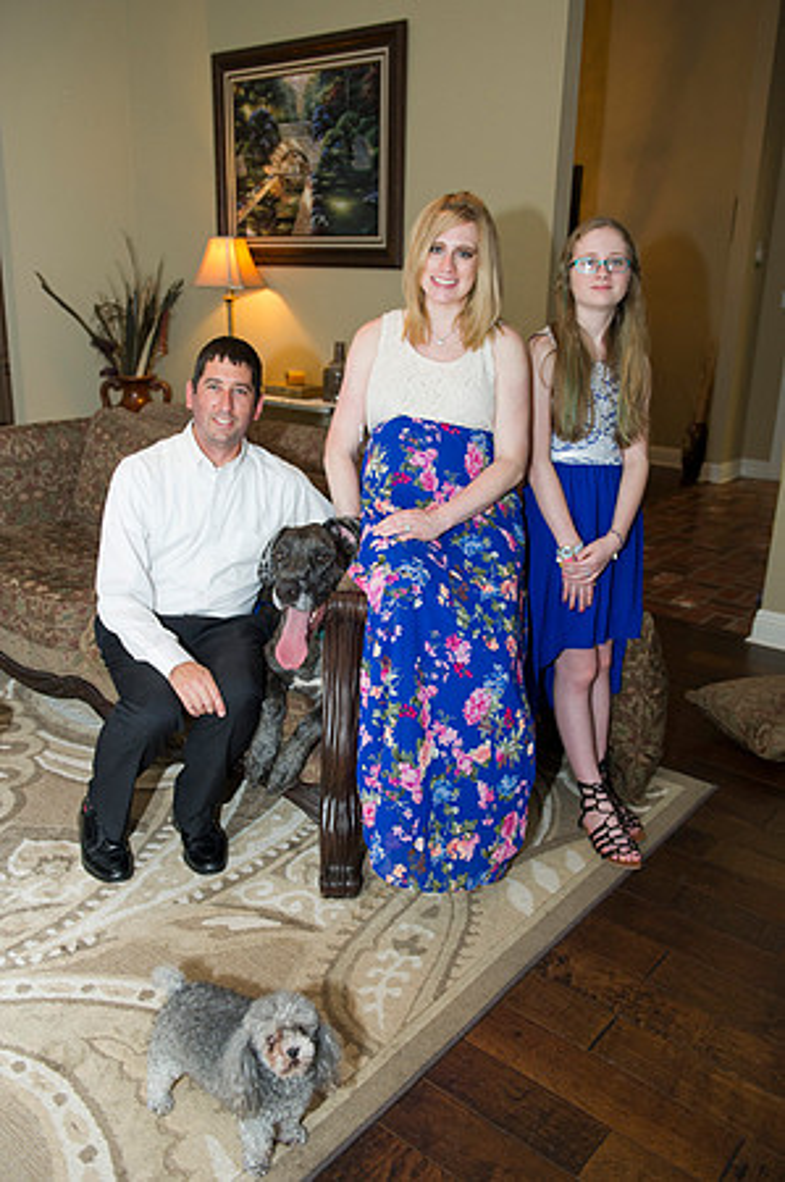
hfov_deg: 42.2
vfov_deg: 60.3
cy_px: 591
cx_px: 392
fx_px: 1016
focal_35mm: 31
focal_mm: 31
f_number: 4
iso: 1600
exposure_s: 1/160
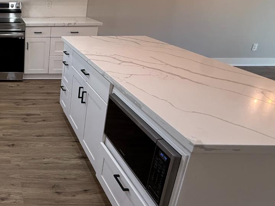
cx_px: -6
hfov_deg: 49.2
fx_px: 230
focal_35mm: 29
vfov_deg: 46.4
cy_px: 51
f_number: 2.2
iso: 160
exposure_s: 1/120
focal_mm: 2.22
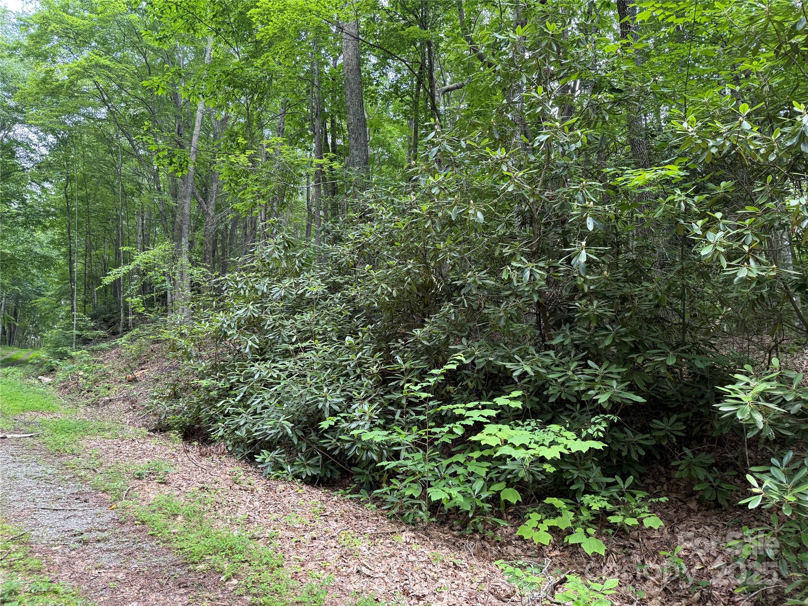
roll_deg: +1.1
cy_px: 303
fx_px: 560
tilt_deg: +13.7
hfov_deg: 71.6
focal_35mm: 24
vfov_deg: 56.8
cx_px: 404
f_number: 1.78
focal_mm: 6.76
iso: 160
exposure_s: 1/121
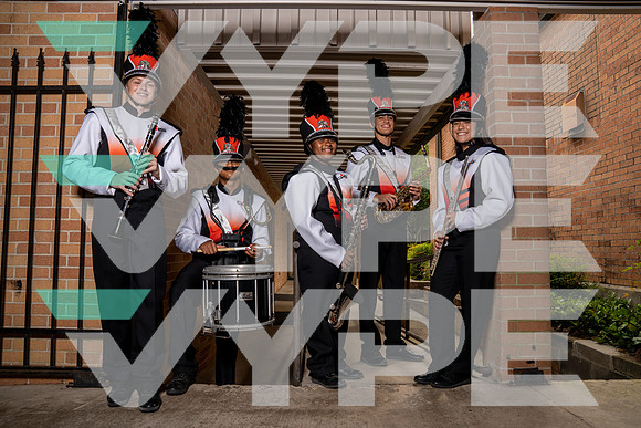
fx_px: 432
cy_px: 214
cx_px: 320
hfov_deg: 73.2
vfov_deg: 52.7
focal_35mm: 24
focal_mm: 24
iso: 320
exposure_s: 1/250
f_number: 9
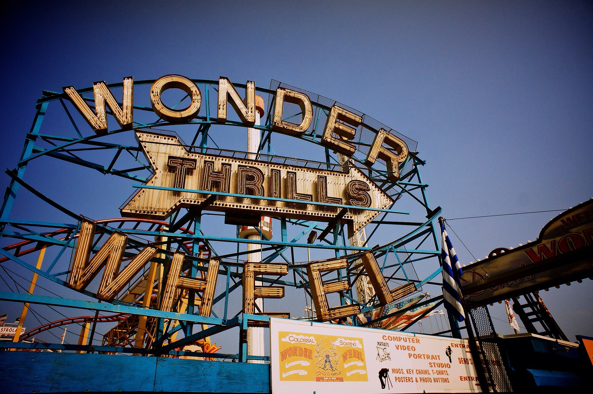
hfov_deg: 73.8
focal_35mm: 24
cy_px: 197
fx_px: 395
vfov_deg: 53.1
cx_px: 296
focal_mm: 16
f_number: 6.3
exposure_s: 1/2500
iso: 400
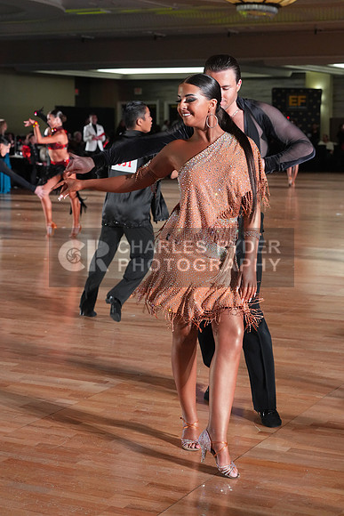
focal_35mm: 70
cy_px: 258
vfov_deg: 28.8
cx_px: 172
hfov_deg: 19.5
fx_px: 1003
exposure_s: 1/200
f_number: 5.6
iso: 4000
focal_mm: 70
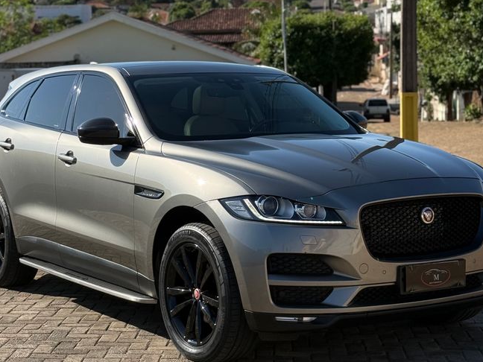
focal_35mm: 60
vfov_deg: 24.4
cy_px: 196
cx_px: 240
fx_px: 837
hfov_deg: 32.2
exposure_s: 1/4098
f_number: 1.78
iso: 64
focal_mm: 6.76
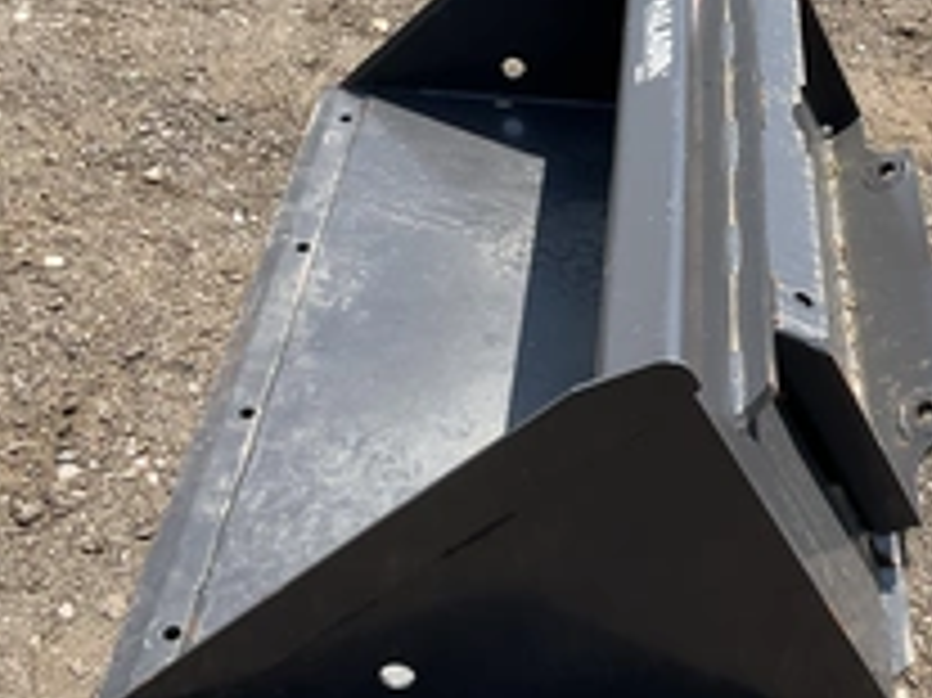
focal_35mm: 56
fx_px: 1507
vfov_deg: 26.1
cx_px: 648
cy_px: 333
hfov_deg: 33.9
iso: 25
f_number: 1.8
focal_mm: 3
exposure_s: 1/1195
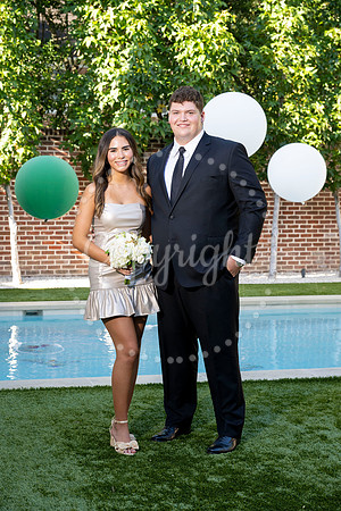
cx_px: 170
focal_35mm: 67
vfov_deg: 30.1
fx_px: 952
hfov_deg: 20.3
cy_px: 256
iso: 400
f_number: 5.6
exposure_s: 1/200
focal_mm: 67
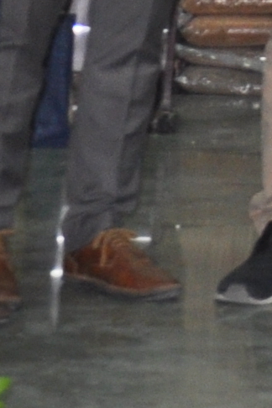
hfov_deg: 3.8
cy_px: -536
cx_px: 1365
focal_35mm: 330
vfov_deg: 6.0
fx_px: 3744
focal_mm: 25
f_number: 4
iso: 400
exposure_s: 1/60
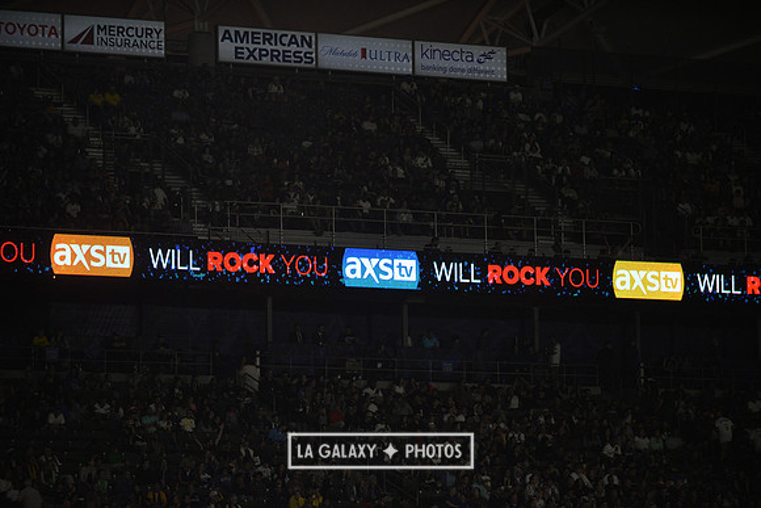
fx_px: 4229
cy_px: 254
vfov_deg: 6.9
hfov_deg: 10.3
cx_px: 380
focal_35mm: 200
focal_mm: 200
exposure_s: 1/3200
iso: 1600
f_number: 2.8
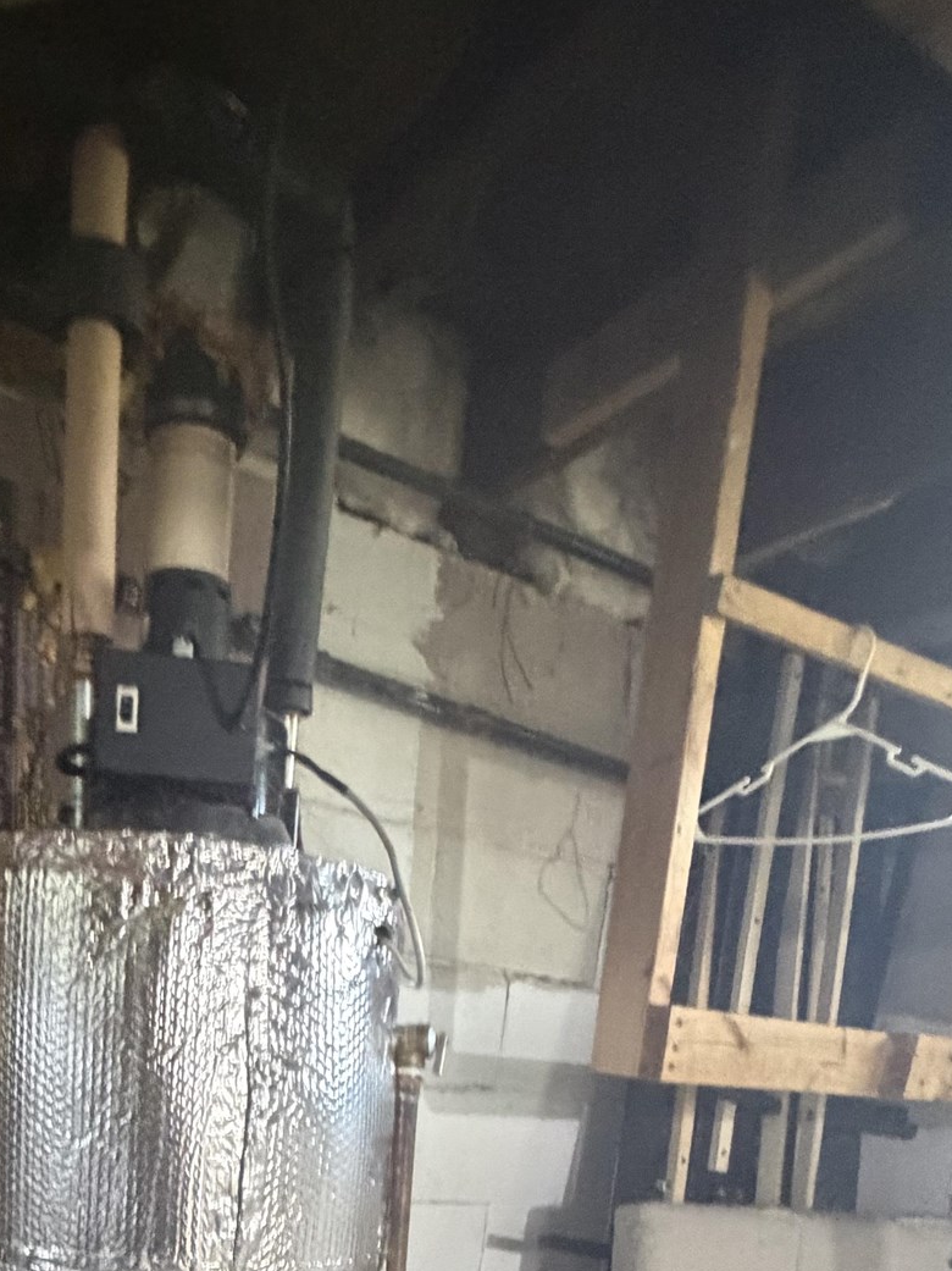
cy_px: 1277
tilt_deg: -14.1
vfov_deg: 48.0
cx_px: 319
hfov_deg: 44.8
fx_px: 1137
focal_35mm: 31
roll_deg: -4.6
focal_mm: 2.22
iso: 1250
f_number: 2.2
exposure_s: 1/30
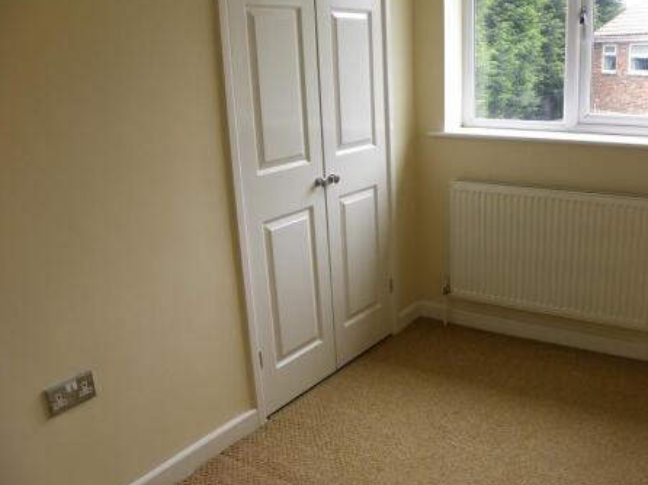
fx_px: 636
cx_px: 422
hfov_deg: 53.1
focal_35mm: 34
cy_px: 229
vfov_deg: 41.7
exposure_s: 1/68.3
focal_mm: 4.6
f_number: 2.8
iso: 96
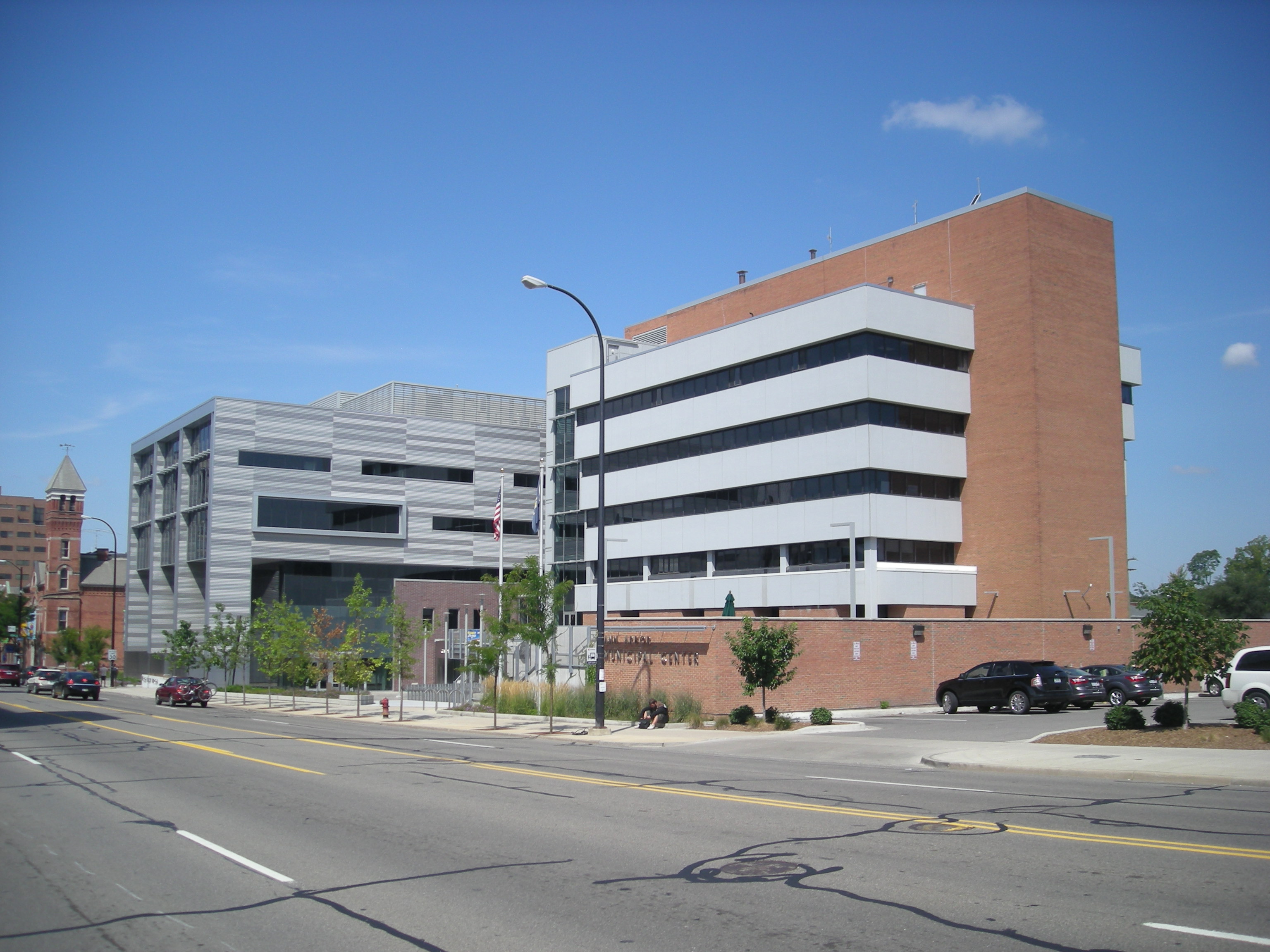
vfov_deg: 40.7
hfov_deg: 52.6
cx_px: 635
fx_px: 1284
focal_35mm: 35
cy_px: 476
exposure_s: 1/225
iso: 50
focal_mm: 5.7
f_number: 5.7
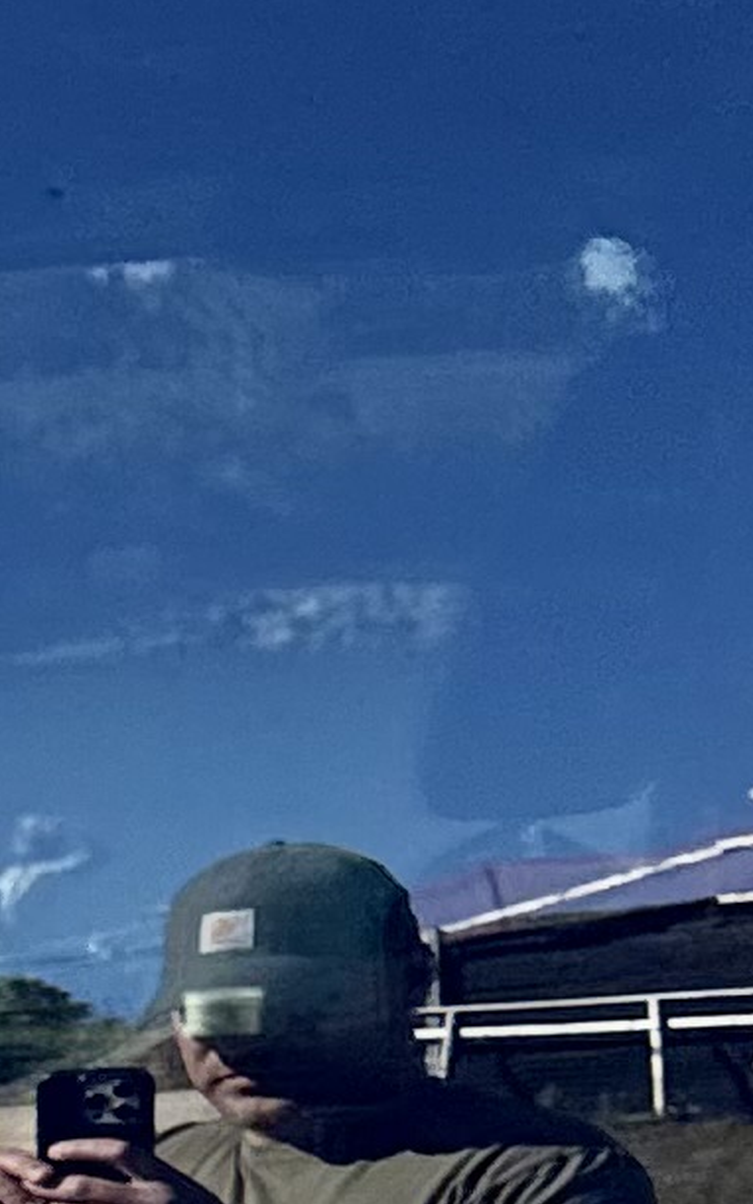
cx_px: -1279
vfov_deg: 11.7
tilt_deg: -15.7
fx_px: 5515
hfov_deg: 7.2
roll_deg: +1.3
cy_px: 2071
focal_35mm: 168
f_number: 1.78
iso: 80
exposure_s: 1/995
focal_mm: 6.76
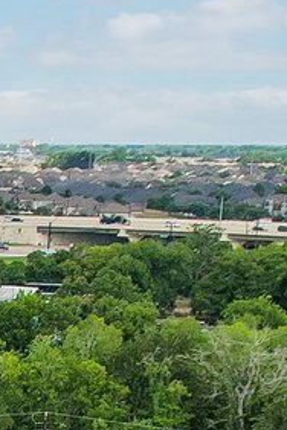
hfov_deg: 7.8
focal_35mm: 160
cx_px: -476
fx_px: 1913
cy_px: 742
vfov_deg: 11.9
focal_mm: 8.4
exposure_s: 1/120
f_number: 2.8
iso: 100
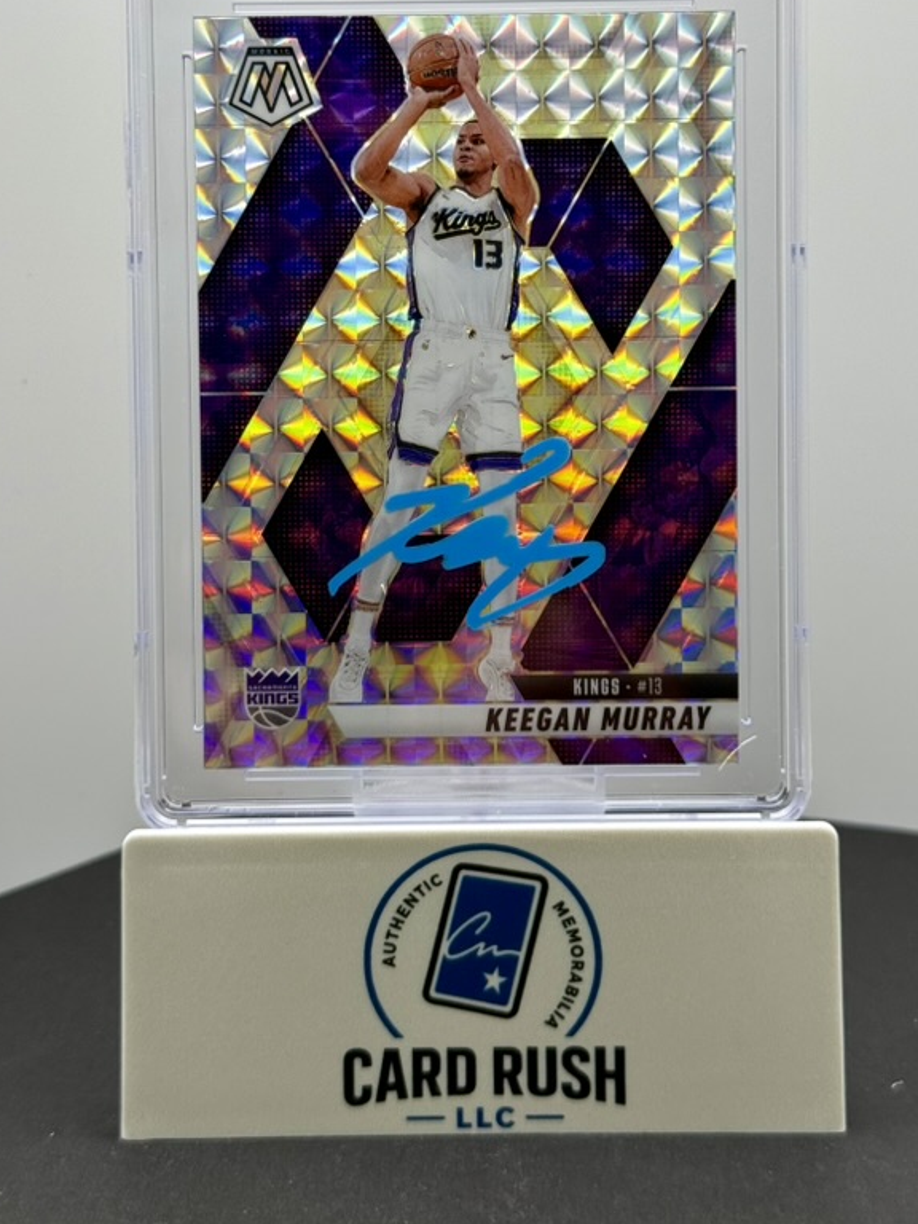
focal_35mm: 64
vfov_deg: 30.1
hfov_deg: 22.9
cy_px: 435
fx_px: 2263
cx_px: 486
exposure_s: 1/275
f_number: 1.78
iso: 64
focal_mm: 6.76
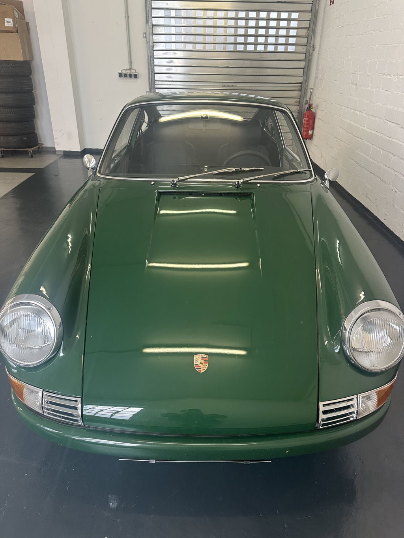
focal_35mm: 24
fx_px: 373
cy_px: 269
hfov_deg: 56.8
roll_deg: -0.7
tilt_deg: -27.3
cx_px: 202
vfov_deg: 71.6
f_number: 1.78
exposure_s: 1/100
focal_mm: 6.86
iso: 160
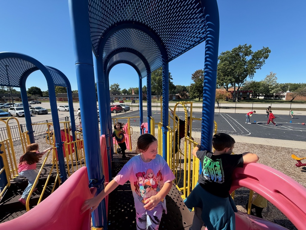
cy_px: 115
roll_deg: +1.5
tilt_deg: -9.3
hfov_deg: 102.1
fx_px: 124
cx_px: 153
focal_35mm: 14
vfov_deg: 85.7
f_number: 2.2
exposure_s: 1/770
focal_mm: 2.22
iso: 32
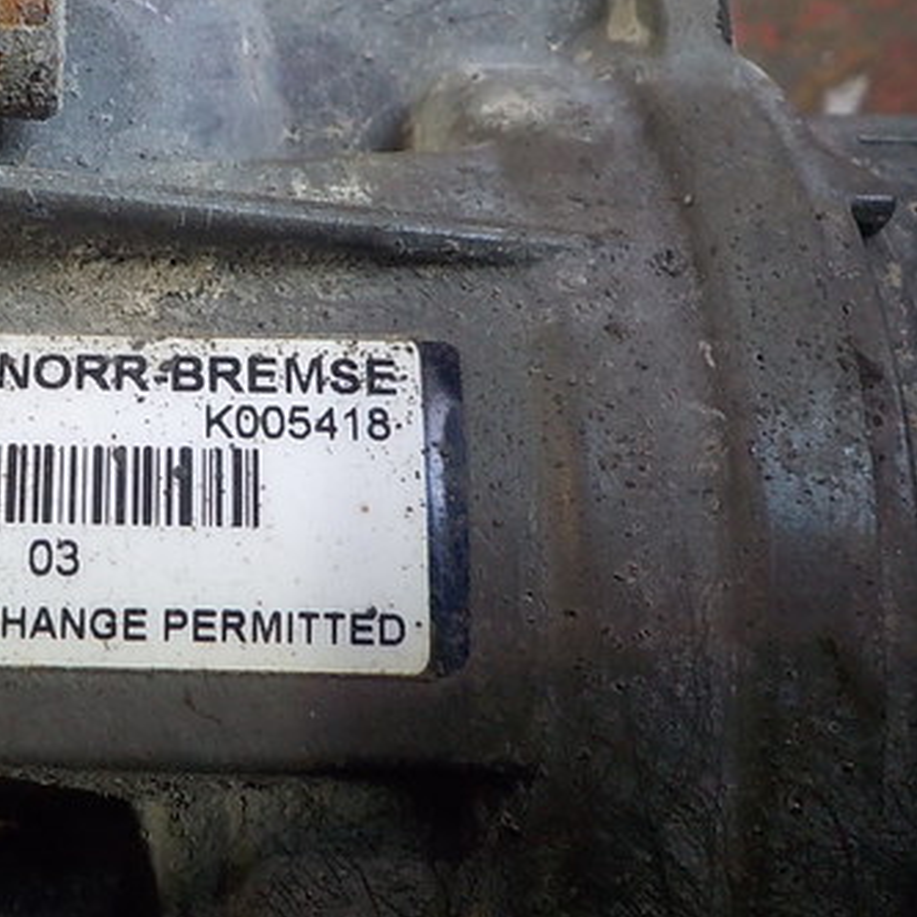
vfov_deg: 33.4
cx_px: 107
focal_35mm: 51
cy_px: 410
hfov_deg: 31.9
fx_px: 1529
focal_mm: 4.1
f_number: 3.3
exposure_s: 1/30
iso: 220
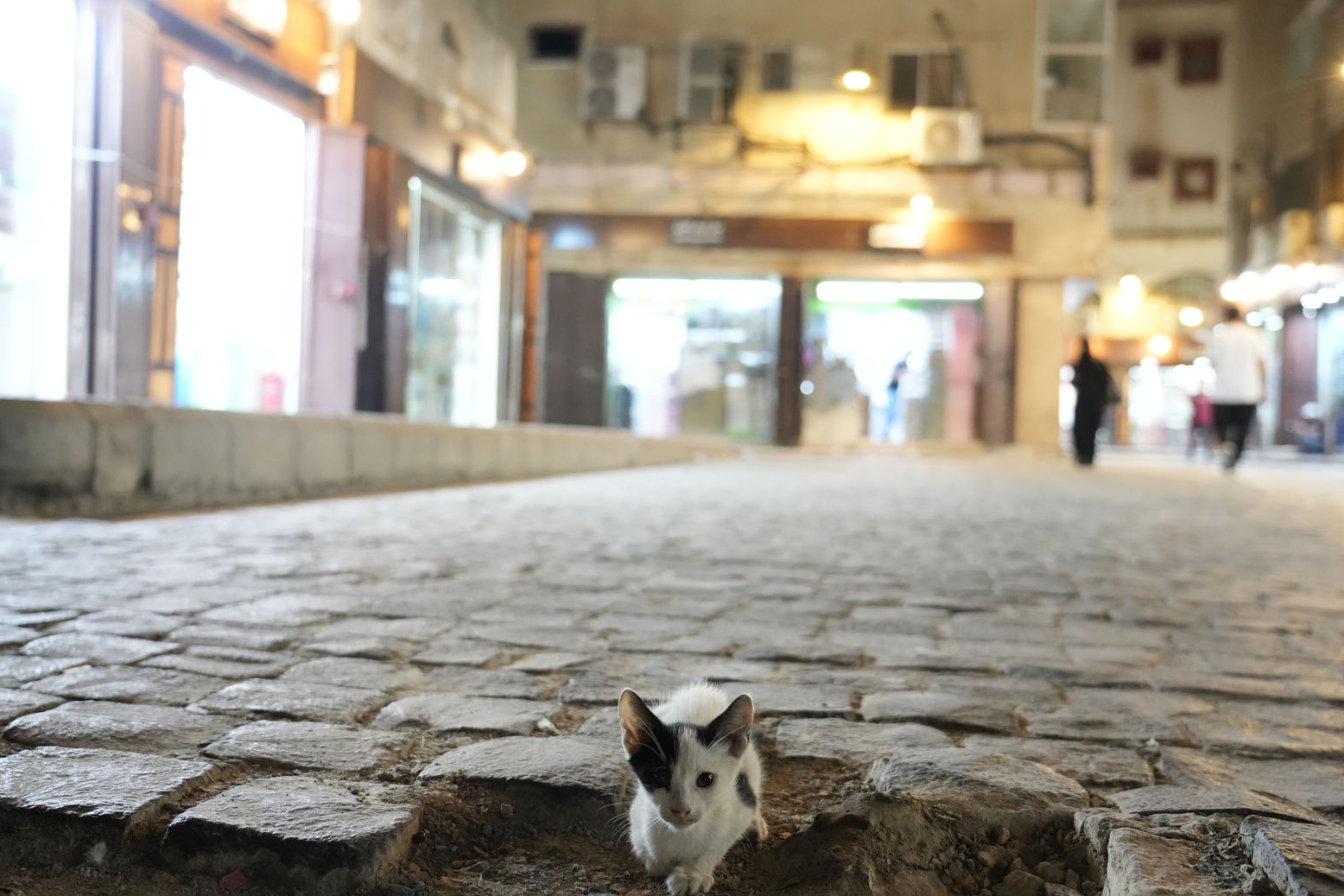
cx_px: 680
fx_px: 1344
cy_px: 436
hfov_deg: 53.1
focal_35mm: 36
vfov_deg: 36.9
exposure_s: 1/160
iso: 5000
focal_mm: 35
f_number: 4
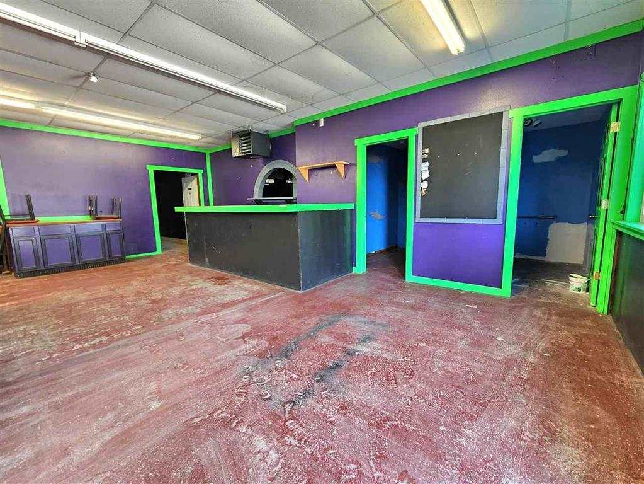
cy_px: 242
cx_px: 322
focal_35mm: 13
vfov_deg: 90.0
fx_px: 242
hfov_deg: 106.2
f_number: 2.2
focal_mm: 2.2
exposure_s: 1/60.2
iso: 250
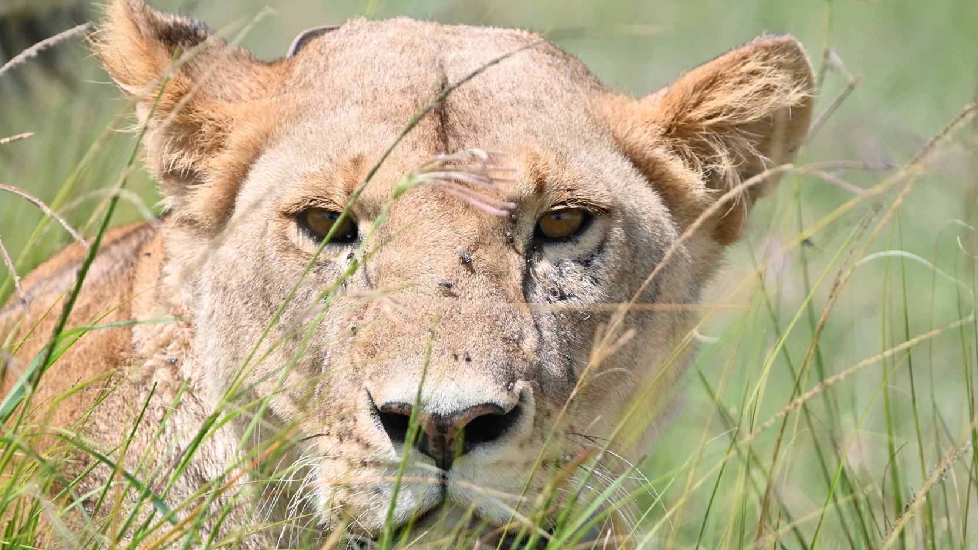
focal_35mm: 787
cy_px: 269
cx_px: 489
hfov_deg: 2.7
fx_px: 20411
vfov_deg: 1.5
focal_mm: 500
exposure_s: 1/1250
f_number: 6
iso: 400
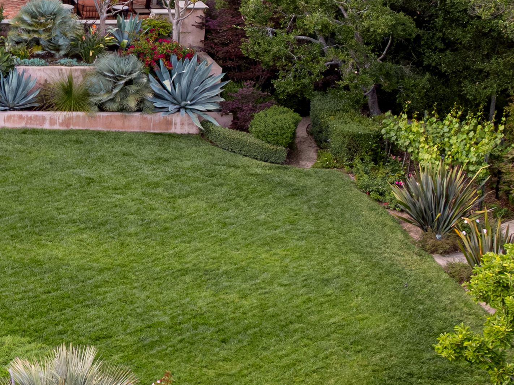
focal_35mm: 89
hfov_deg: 20.5
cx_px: -117
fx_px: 1321
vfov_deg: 16.5
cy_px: 128
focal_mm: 12.29
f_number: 2.8
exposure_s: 1/200
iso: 200
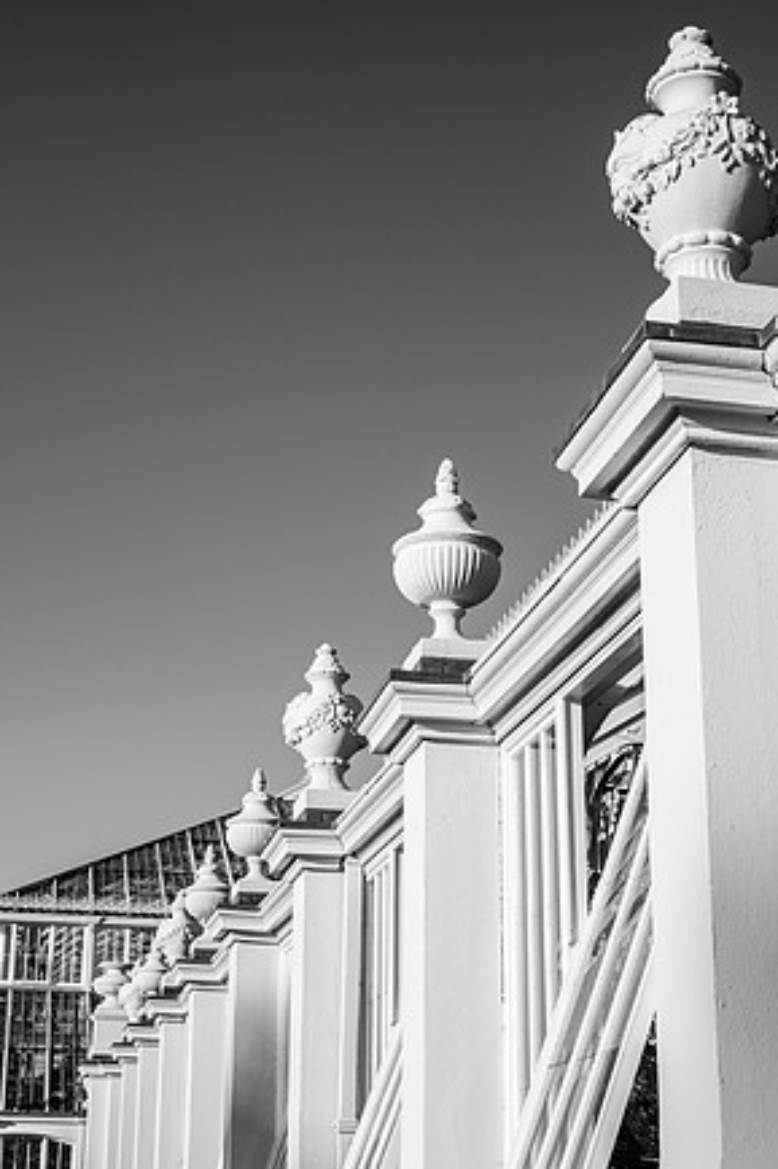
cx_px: 385
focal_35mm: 55
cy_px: 601
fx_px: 1784
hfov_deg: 24.6
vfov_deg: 36.3
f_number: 5.6
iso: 200
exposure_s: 1/1250
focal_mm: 35
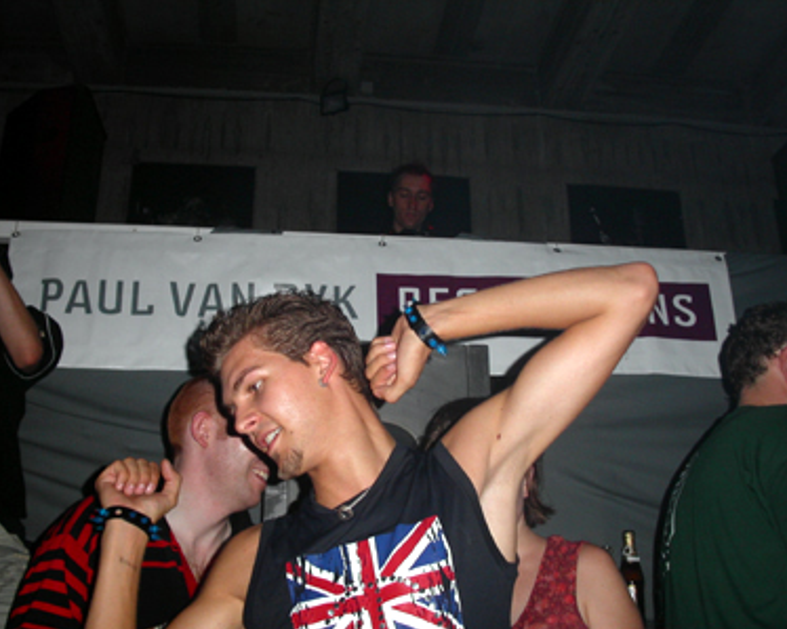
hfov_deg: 45.8
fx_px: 931
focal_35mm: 40
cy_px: 316
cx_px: 382
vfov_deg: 37.3
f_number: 2.8
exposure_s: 1/30
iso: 100
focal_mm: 7.8
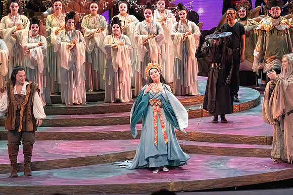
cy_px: 98
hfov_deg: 10.3
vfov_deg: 6.9
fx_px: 1628
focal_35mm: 200
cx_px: 146
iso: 20000
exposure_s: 1/1000
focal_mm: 200
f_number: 10
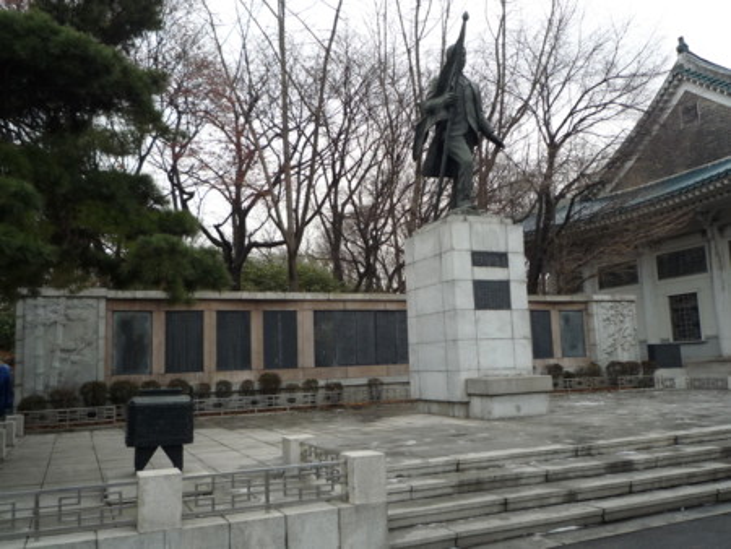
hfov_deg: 59.9
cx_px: 366
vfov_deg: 46.8
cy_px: 274
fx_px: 634
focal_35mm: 30
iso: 100
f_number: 2.8
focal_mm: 4.4
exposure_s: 1/160
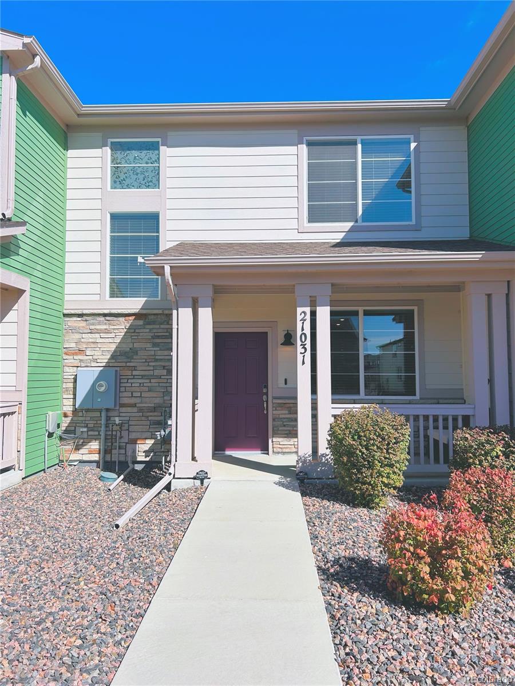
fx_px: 516
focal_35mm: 26
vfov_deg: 67.3
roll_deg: +0.1
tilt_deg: +4.8
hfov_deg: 53.1
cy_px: 343
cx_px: 258
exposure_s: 1/6211
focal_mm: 5.7
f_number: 1.5
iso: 50
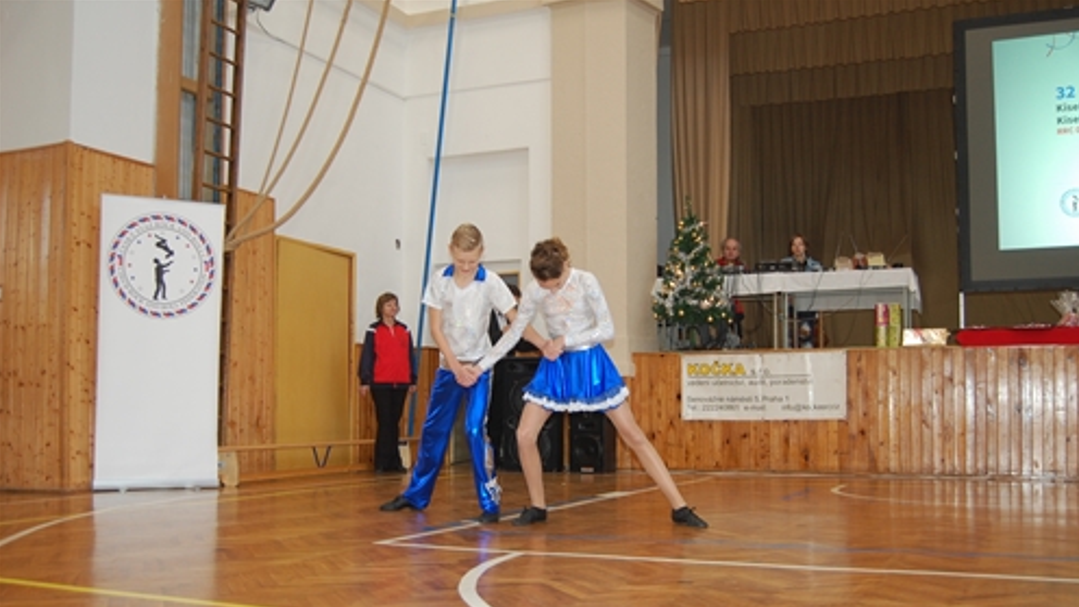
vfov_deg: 31.1
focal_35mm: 38
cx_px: 540
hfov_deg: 52.8
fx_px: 1087
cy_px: 357
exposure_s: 1/60
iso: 400
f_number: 4
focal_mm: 24
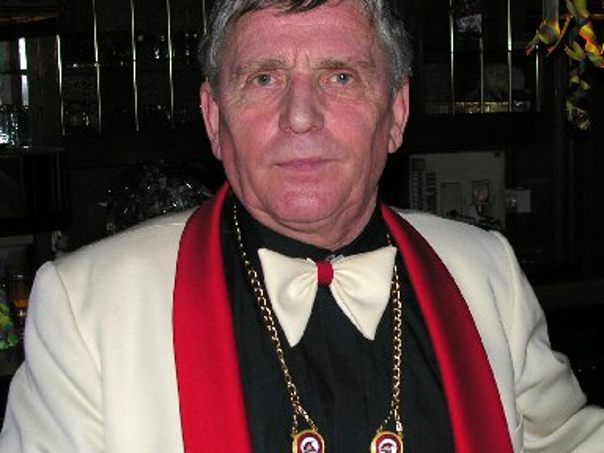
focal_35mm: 73
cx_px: 422
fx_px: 1274
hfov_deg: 26.5
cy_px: 363
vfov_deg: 19.9
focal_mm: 8.9
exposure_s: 1/60.1
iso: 50
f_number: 2.8
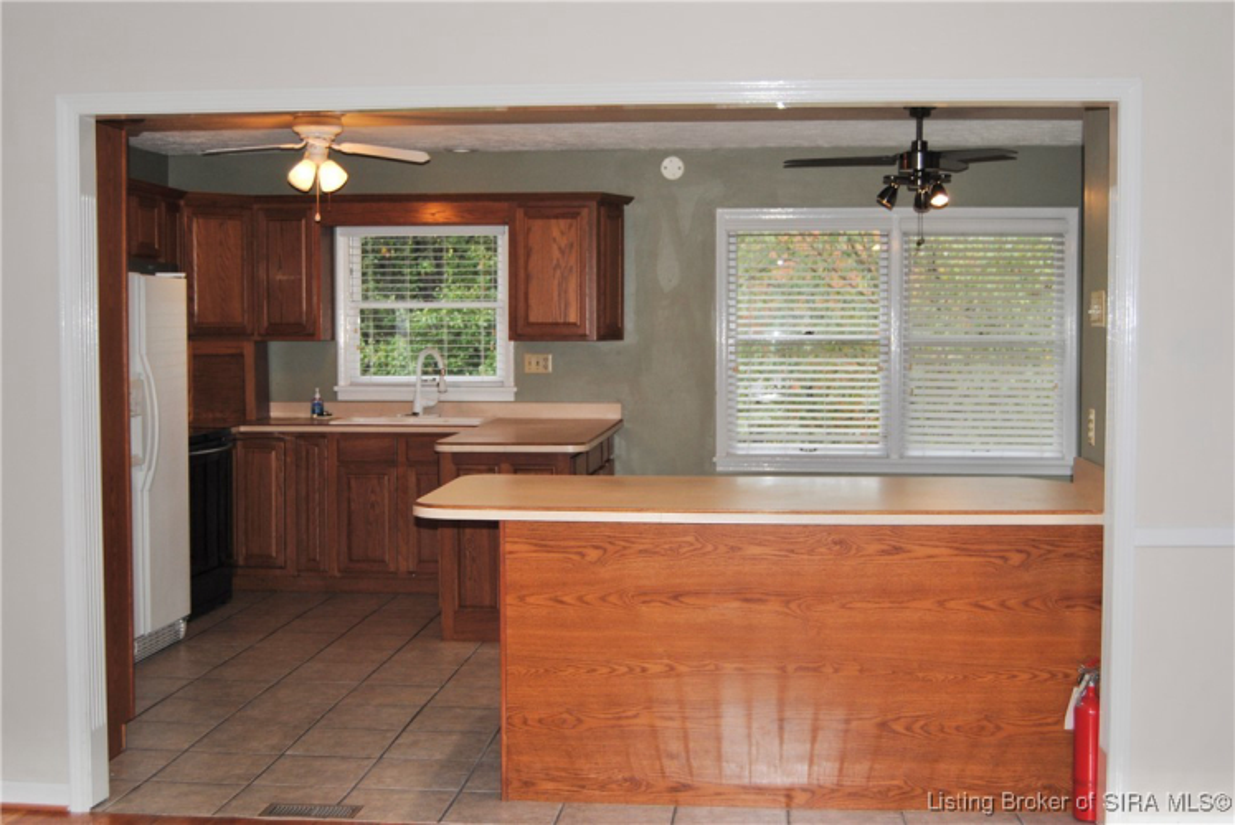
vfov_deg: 31.9
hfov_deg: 46.4
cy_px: 412
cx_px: 618
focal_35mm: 42
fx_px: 1442
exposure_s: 1/60
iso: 200
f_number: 4
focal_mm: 28
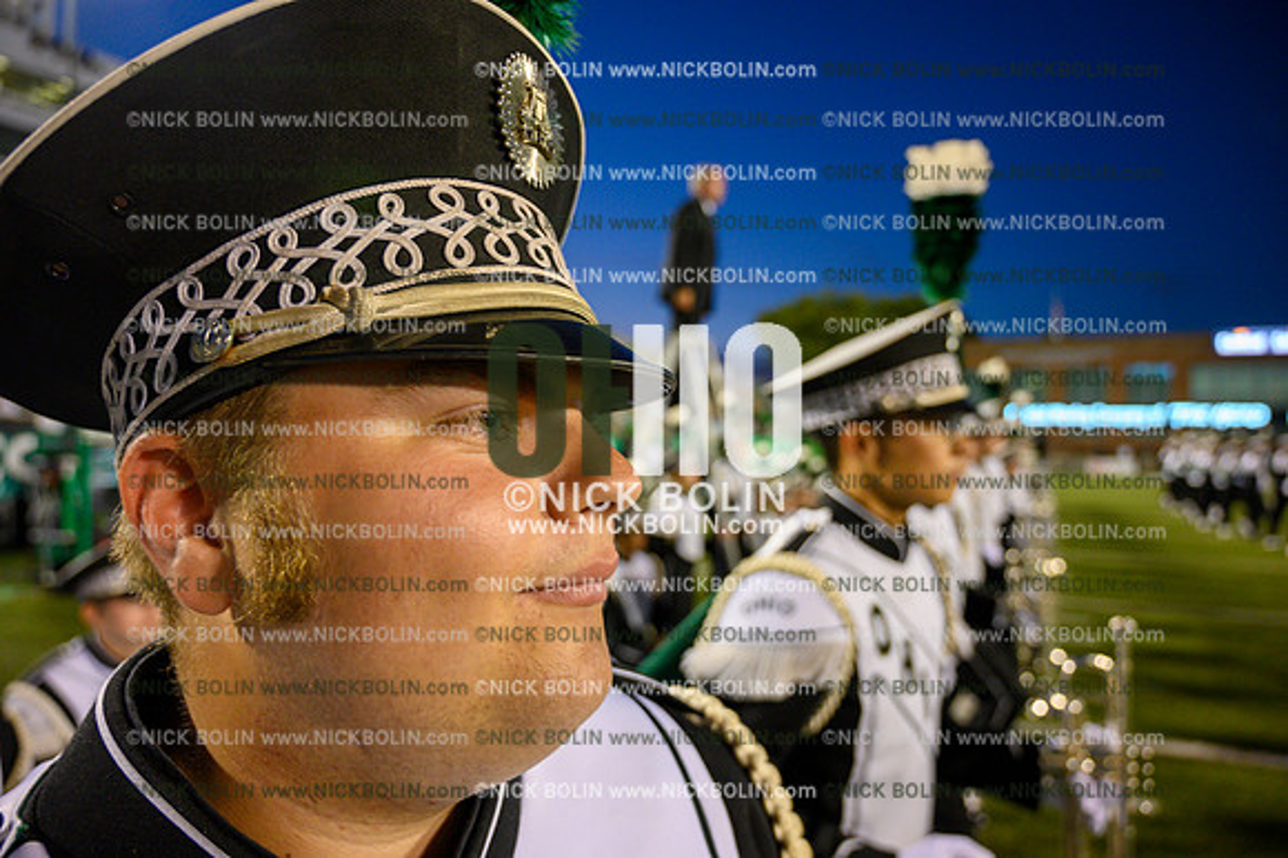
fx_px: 858
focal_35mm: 24
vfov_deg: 53.1
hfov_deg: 73.8
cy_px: 429
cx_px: 644
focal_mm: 24
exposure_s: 1/200
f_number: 4
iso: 2000
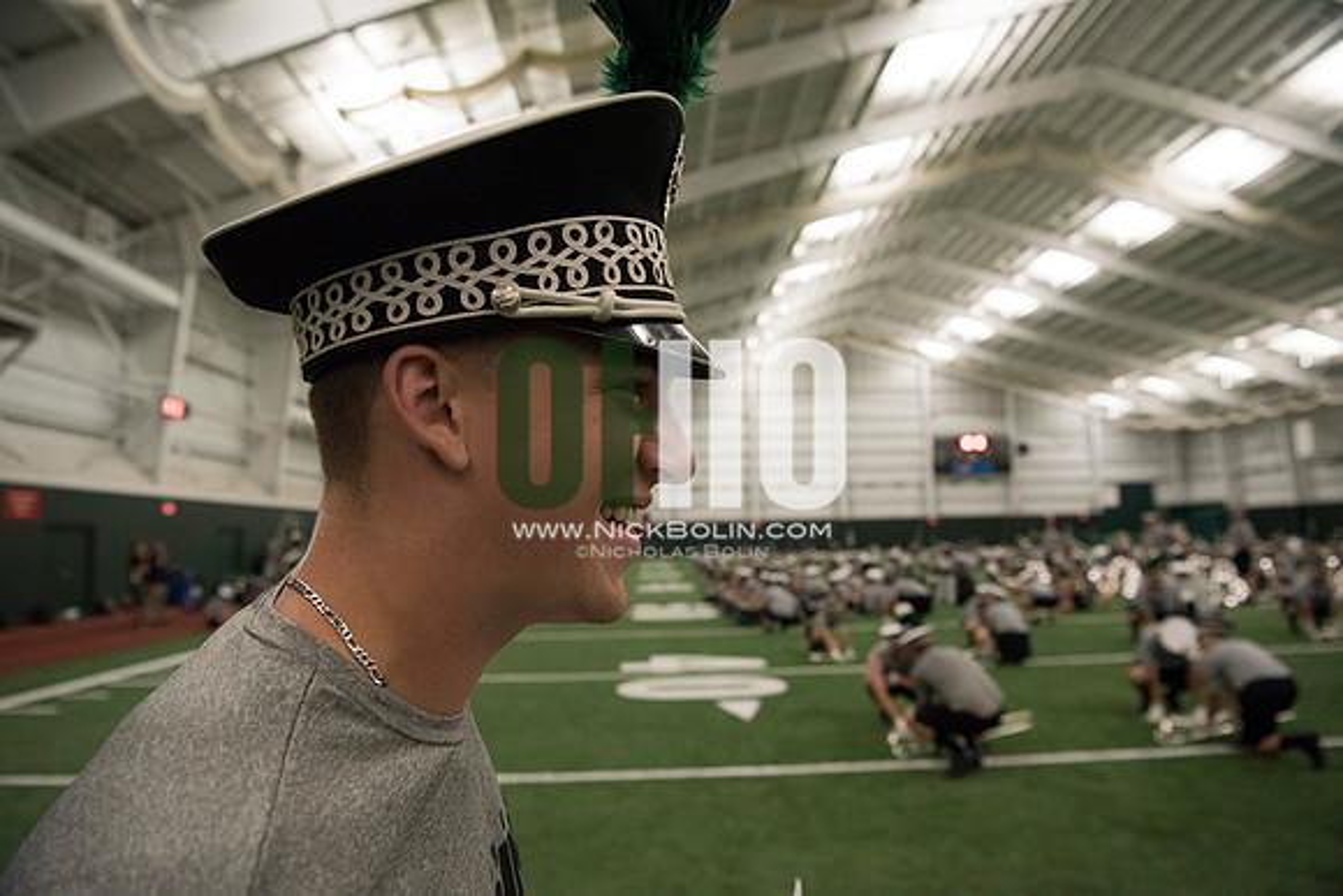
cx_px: 672
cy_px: 448
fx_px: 896
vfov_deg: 53.2
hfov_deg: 73.7
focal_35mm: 24
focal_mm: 24
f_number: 4
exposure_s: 1/400
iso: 3200
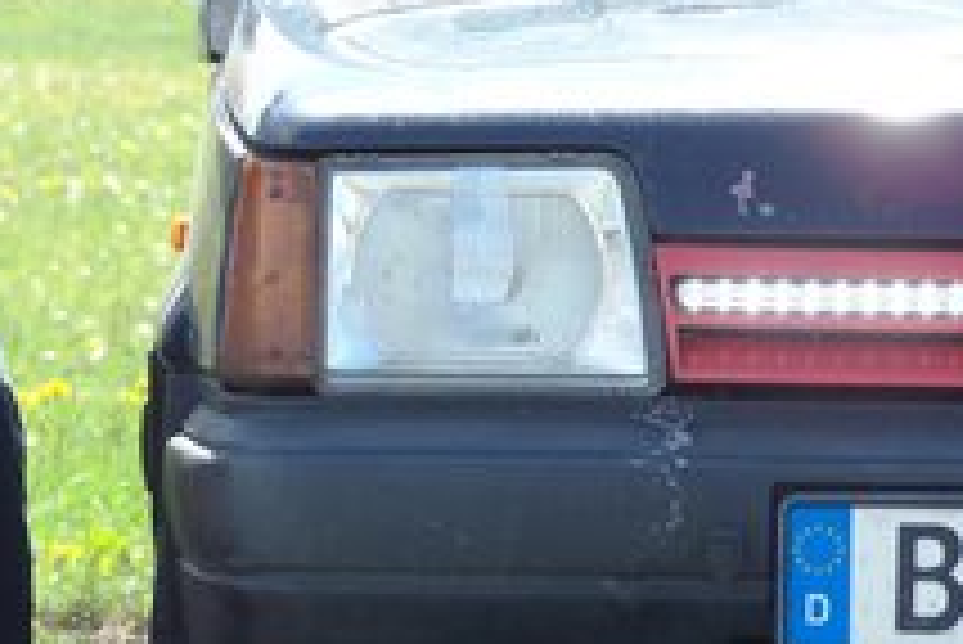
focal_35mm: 328
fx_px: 8780
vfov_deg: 4.2
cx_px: 270
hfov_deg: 6.3
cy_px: 297
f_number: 3.2
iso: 80
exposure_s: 1/350
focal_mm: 28
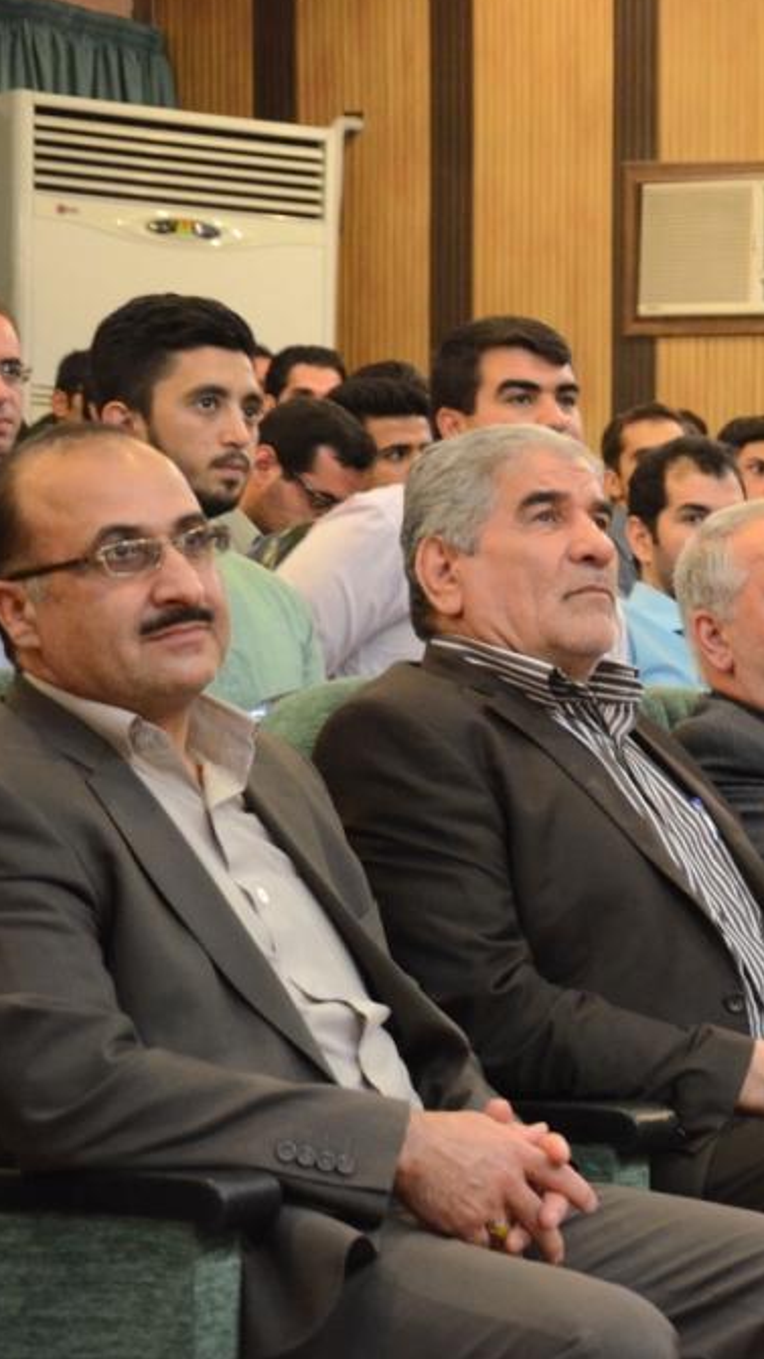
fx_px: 3881
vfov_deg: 19.8
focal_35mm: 108
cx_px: 993
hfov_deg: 11.0
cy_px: 673
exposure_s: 1/20
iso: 3200
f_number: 4.8
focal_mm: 45
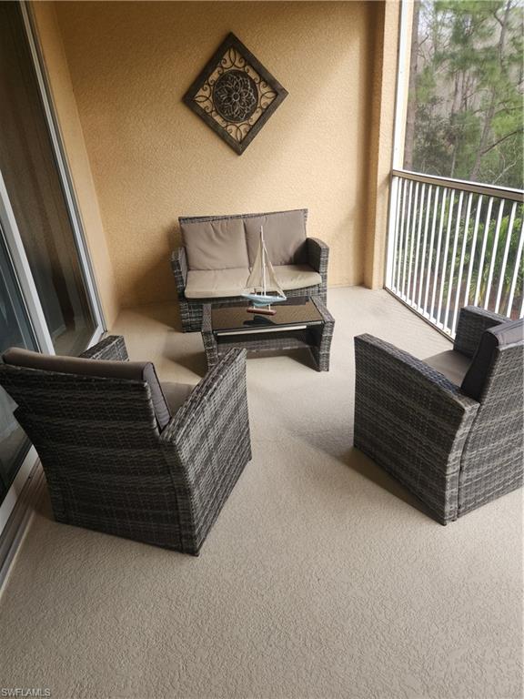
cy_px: 350
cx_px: 262
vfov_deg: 73.9
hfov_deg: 58.9
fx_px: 464
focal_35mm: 23
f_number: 1.8
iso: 20
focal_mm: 5.4
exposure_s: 1/180
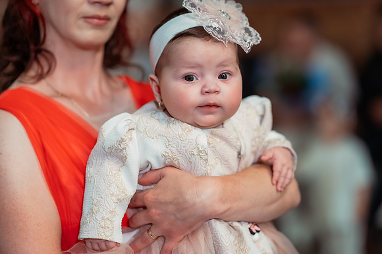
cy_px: 127
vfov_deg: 16.1
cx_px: 191
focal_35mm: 85
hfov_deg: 23.9
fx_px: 901
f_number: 2
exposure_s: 1/250
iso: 1600
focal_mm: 85
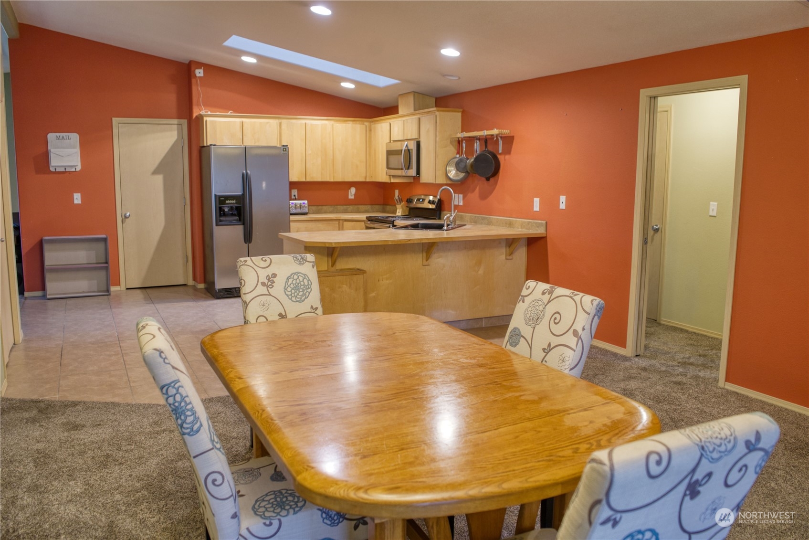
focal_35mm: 28
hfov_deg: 65.5
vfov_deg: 46.4
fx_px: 629
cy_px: 270
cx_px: 404
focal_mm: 28
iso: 1600
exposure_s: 1/30
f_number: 4.5
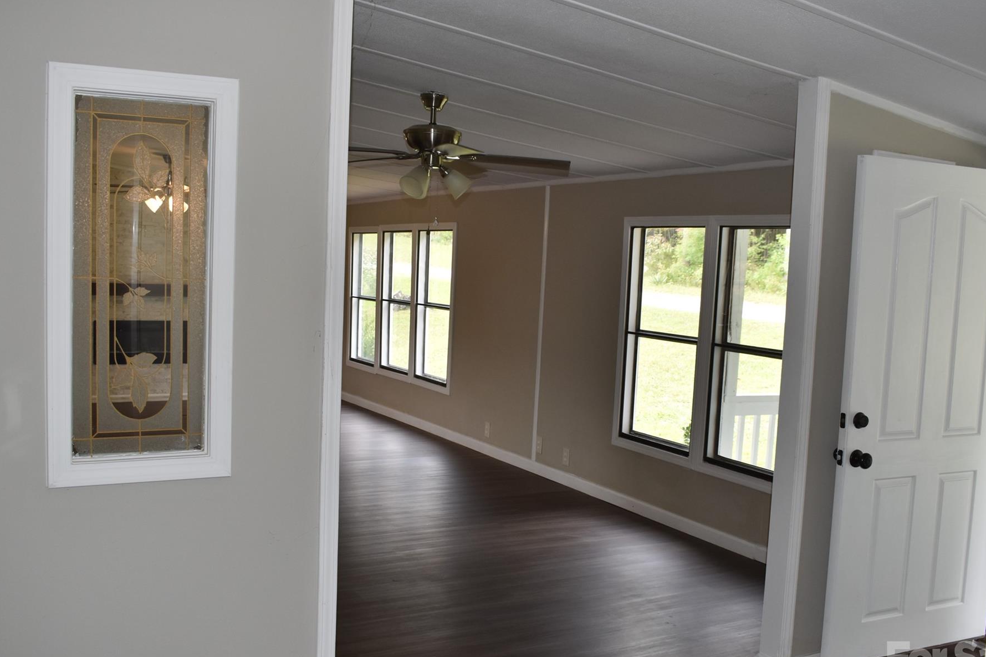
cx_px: 502
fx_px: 1040
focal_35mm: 38
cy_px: 367
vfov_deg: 35.0
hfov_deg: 50.7
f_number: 5.6
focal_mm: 22
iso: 560
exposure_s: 1/125
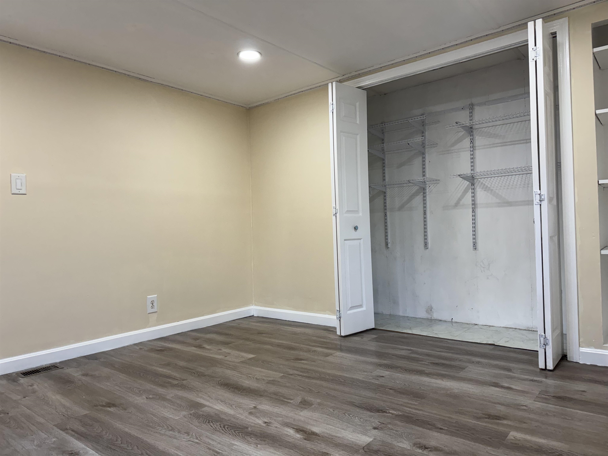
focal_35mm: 24
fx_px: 422
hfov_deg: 71.6
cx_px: 304
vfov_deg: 56.8
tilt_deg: +0.3
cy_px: 228
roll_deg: +1.8
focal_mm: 6.76
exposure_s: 1/120
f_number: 1.78
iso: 160
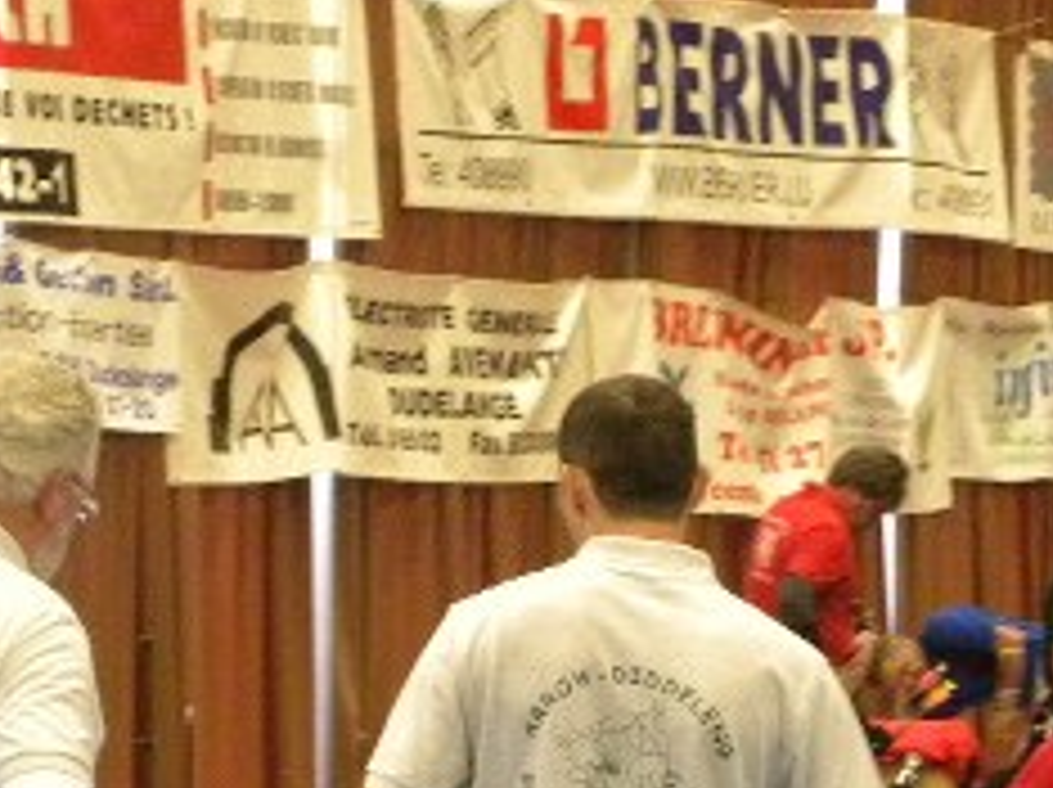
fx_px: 7901
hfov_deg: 7.6
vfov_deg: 5.7
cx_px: 454
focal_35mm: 260
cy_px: 905
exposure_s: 1/24.7
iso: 400
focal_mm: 16.9
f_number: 4
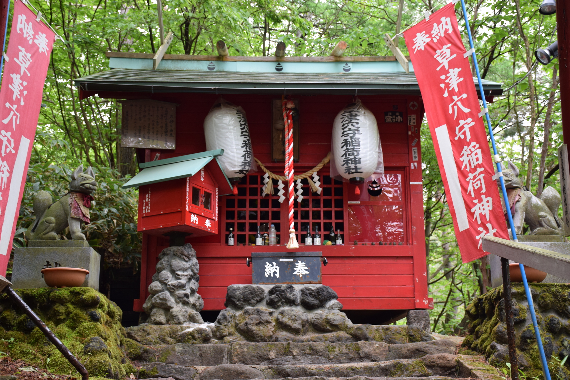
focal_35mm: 48
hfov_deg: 41.1
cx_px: 285
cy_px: 190
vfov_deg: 28.1
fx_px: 760
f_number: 4.5
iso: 400
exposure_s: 1/100
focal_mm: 32
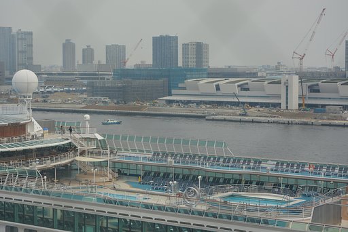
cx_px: 174
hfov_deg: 26.0
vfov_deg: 17.5
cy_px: 116
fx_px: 754
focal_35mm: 78
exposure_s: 1/250
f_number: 8
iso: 110
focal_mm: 52
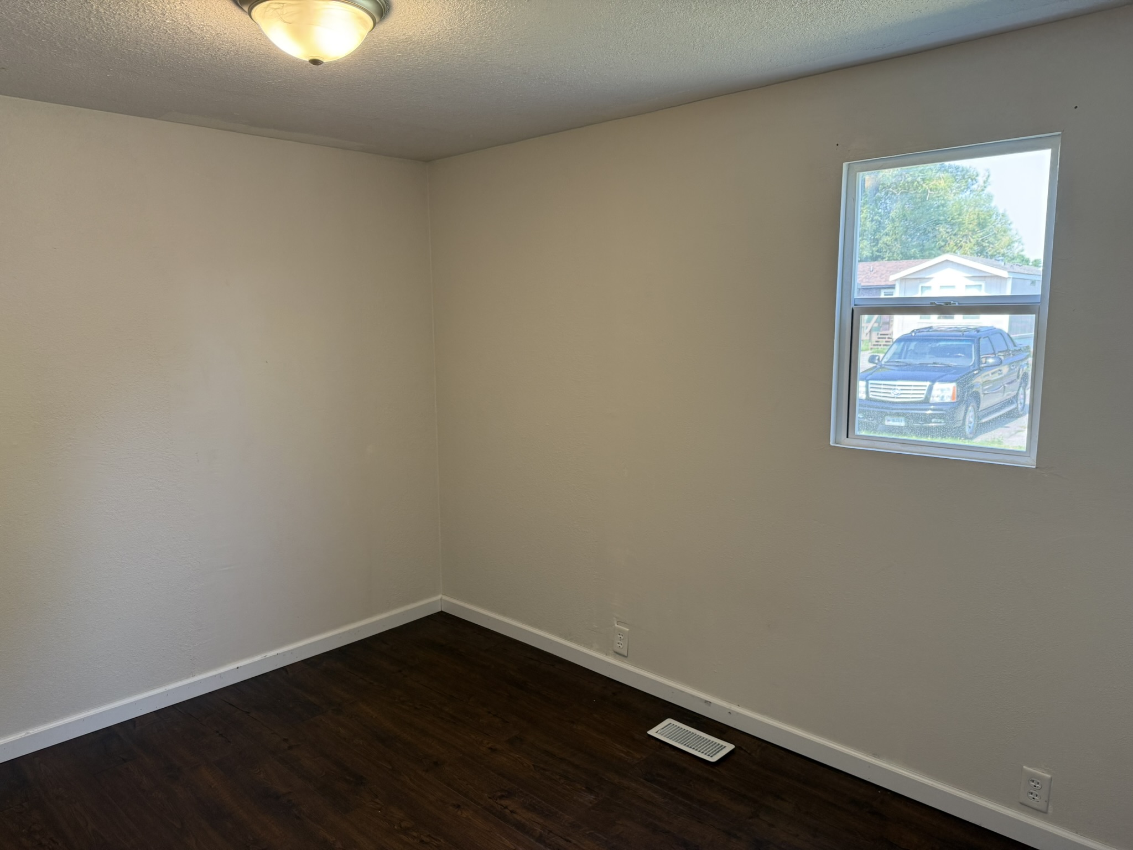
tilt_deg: -7.5
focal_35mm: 24
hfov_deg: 71.6
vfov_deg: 56.8
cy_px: 425
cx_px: 566
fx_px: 786
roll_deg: +0.9
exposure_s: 1/134
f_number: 1.78
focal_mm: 6.76
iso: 160
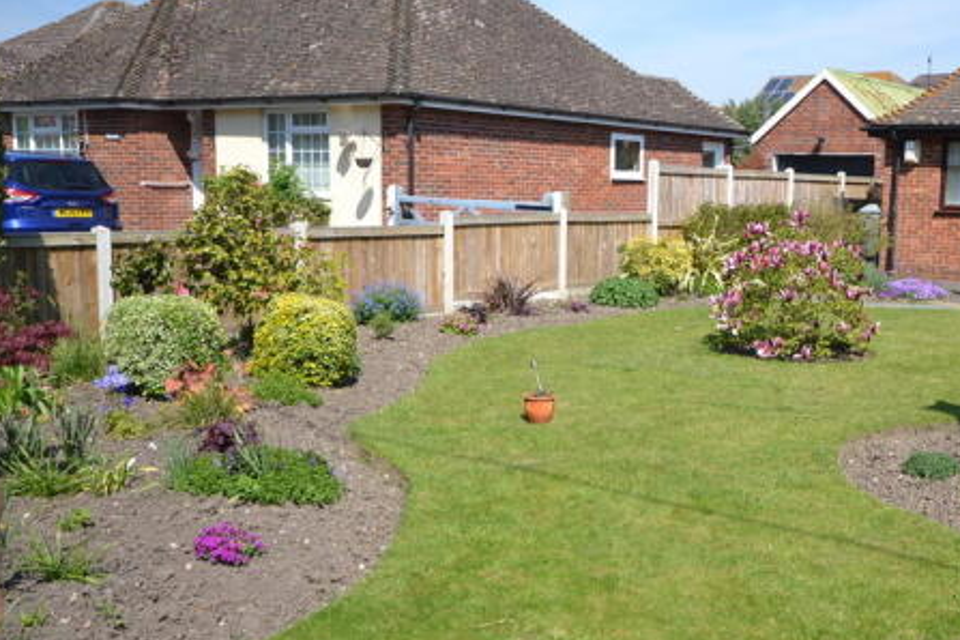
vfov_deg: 30.5
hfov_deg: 43.7
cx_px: 656
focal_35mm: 44
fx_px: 1173
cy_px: 325
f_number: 7.1
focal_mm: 20
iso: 100
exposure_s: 1/200
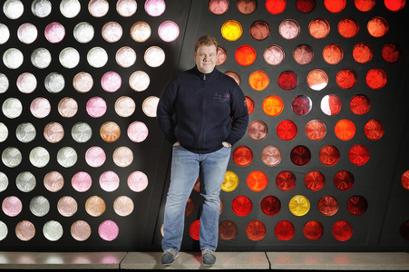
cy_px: 136
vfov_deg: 41.1
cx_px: 204
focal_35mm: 32
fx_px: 363
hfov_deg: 58.8
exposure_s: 1/100
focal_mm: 32
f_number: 4
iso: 400
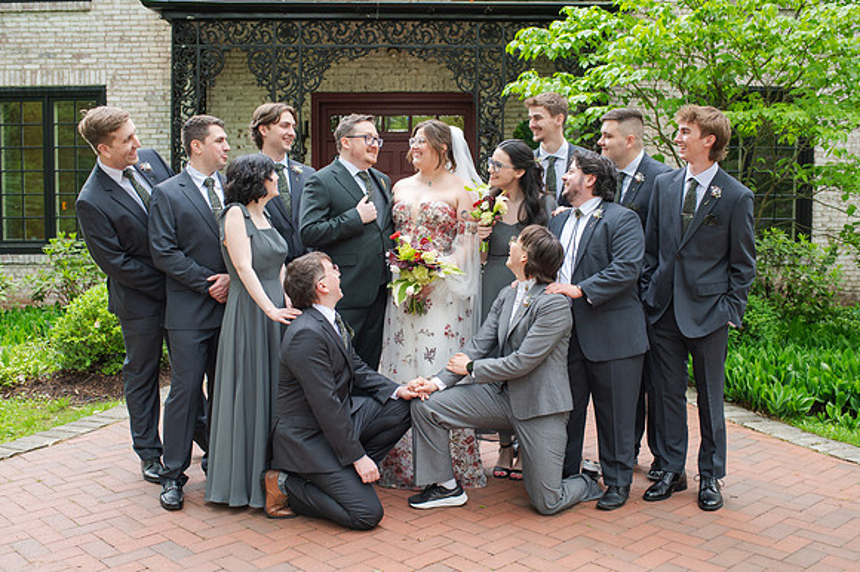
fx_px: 934
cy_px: 292
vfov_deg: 34.1
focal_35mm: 39
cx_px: 426
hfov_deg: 49.4
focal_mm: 35
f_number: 3.5
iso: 360
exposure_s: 1/320
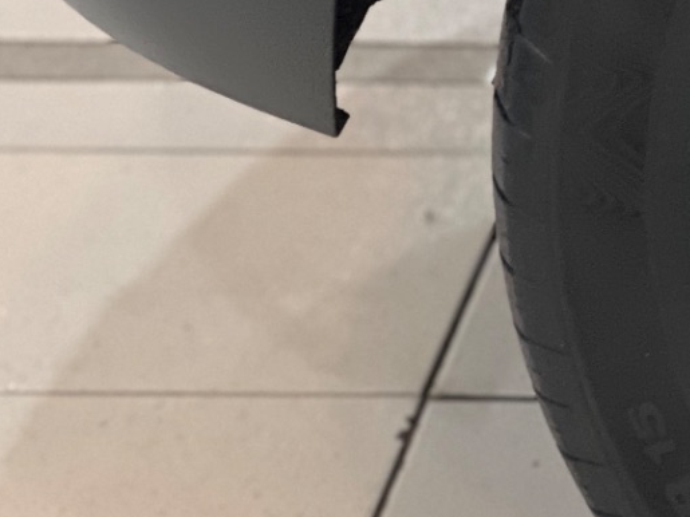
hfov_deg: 6.7
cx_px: 1235
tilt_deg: -18.8
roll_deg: -0.7
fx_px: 5719
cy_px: 151
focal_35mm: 287
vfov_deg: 5.2
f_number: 2.8
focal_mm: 9
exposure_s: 1/30
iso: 320
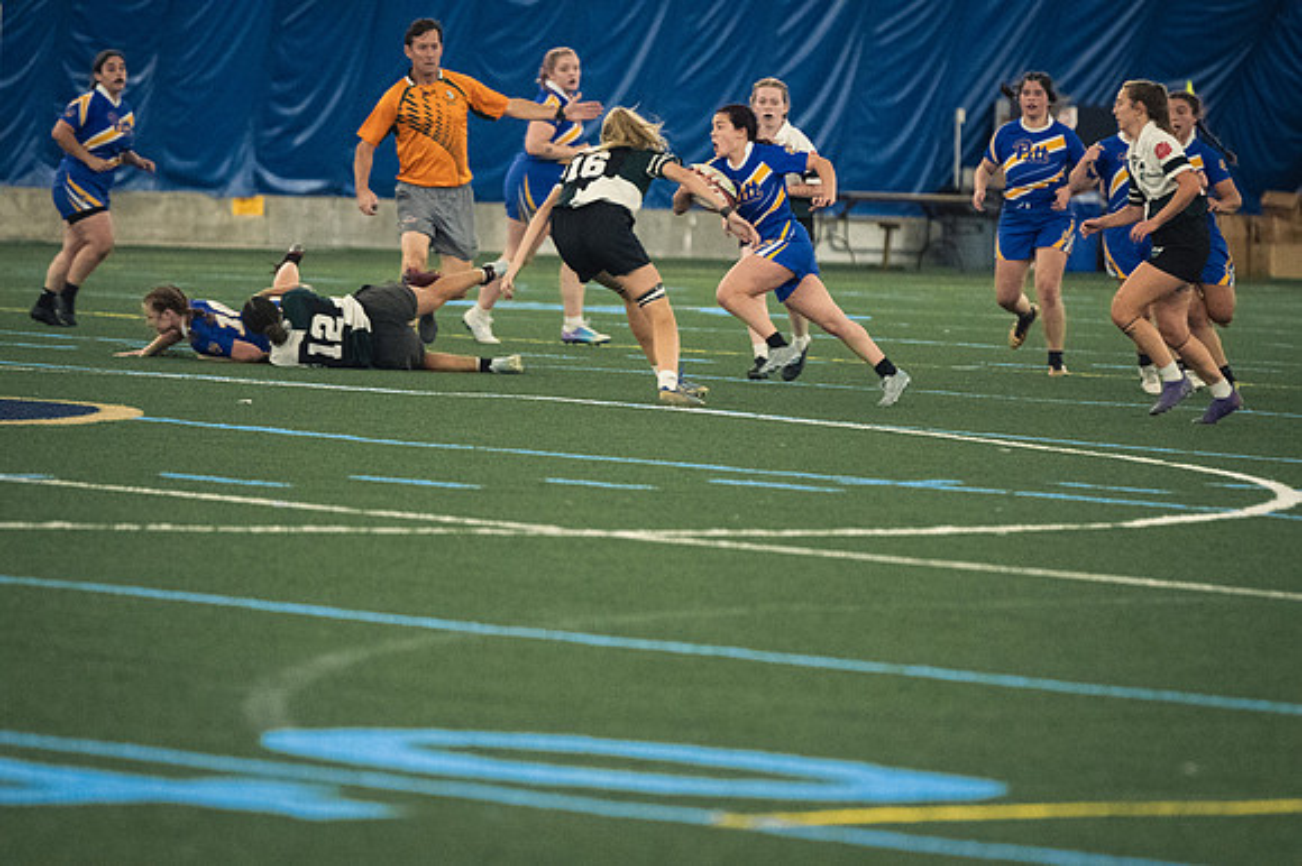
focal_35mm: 300
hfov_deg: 6.9
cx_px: 651
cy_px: 433
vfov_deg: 4.6
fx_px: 10843
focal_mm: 200
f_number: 2.8
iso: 10000
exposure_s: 1/500
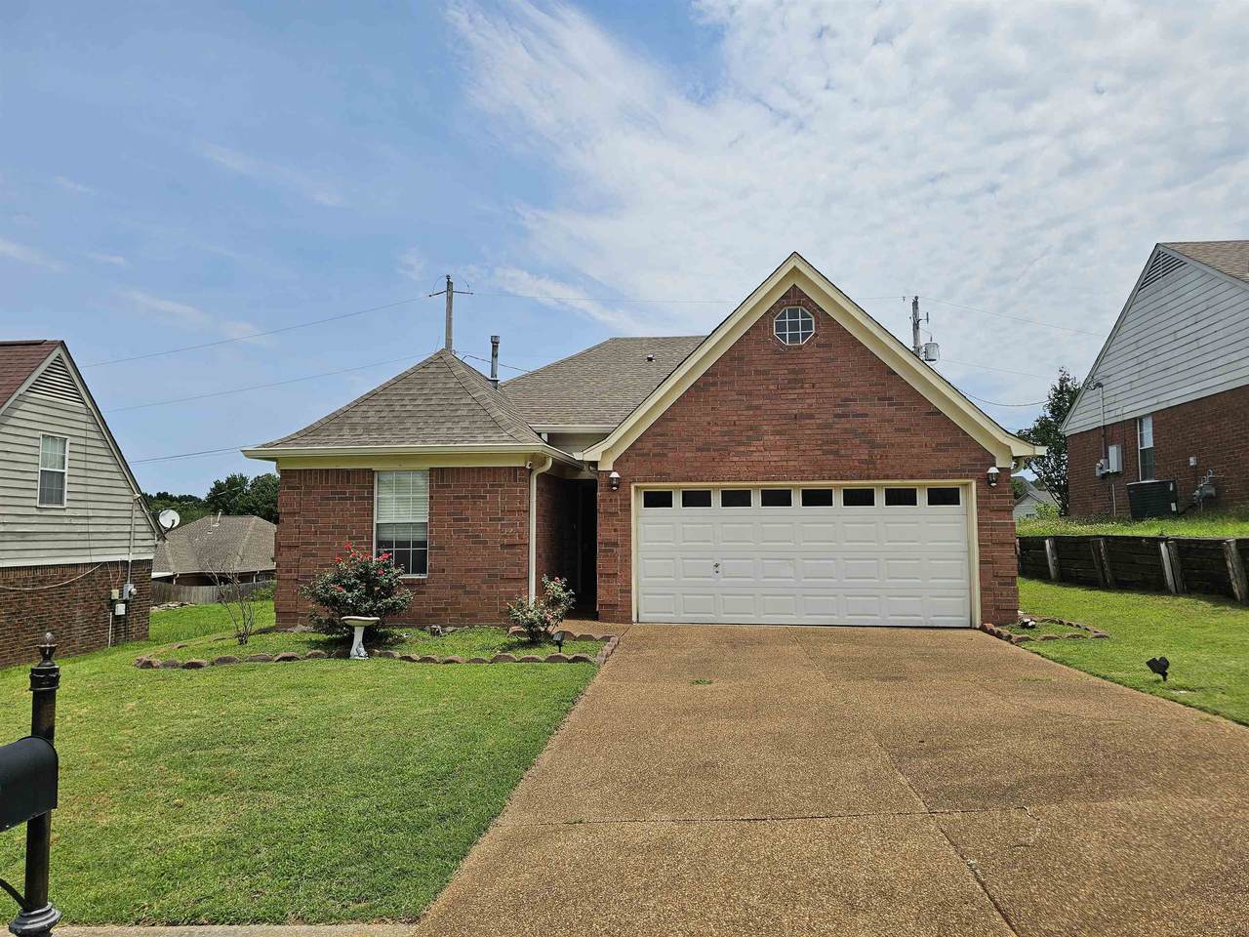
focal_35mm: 23
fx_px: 830
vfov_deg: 58.9
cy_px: 468
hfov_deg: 73.9
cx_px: 624
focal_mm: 6.3
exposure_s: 1/1350
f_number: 1.7
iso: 10
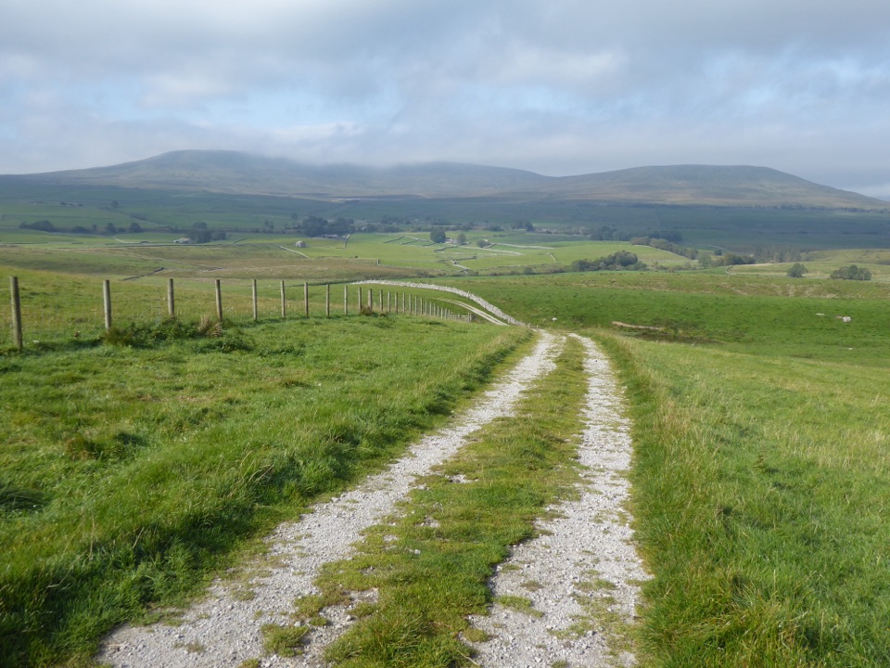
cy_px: 334
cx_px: 445
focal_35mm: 31
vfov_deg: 45.4
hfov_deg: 58.4
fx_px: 797
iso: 80
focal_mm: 5.4
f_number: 3.5
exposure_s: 1/640
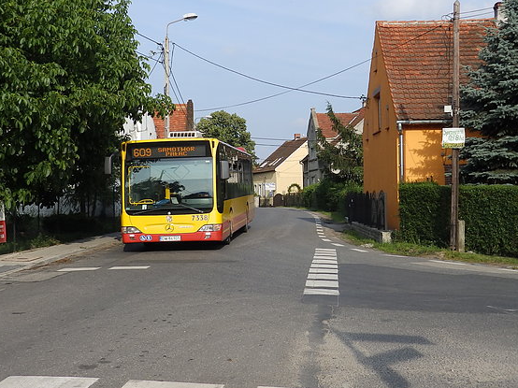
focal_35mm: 52
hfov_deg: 36.8
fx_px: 778
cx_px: 246
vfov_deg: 28.0
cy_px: 179
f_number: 3.7
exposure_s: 1/500
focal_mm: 5.7
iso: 80
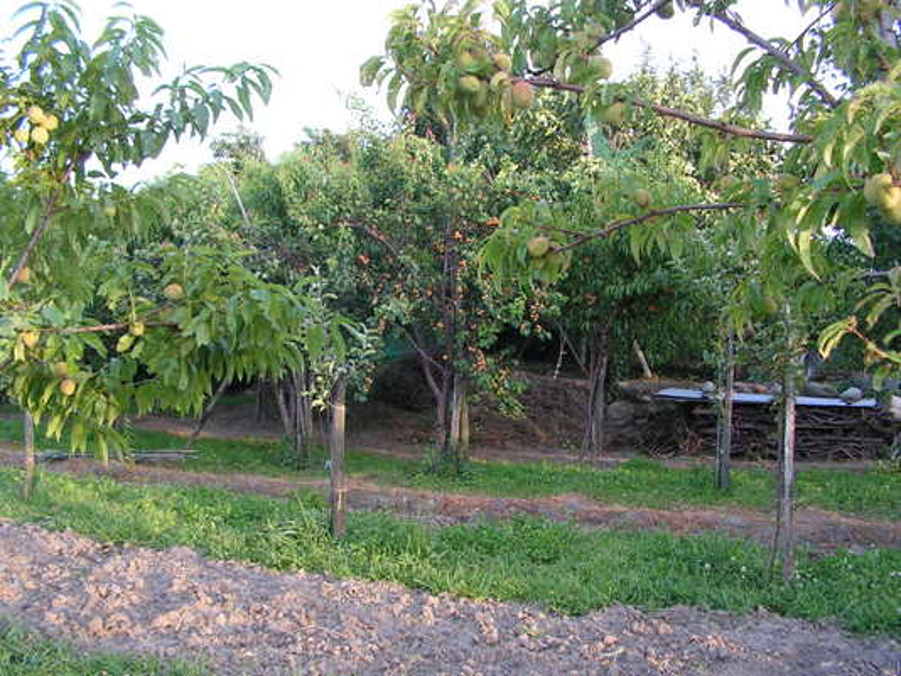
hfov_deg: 51.3
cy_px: 338
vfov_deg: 39.7
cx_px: 450
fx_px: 937
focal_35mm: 36
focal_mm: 6
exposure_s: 1/40
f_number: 3.2
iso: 64
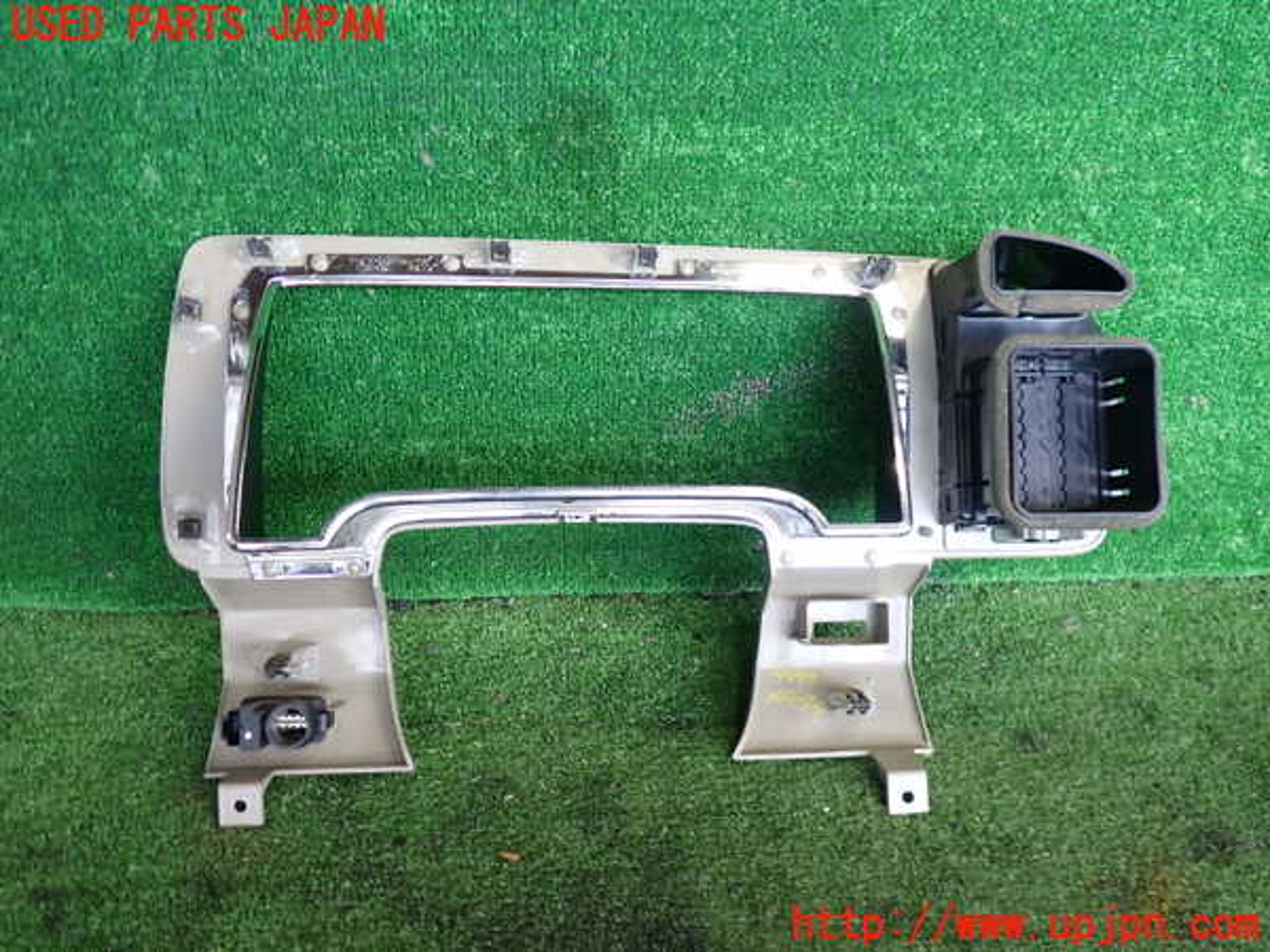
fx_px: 1101
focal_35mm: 30
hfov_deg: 60.0
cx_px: 635
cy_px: 476
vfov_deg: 46.8
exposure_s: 1/60
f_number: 2.3
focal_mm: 5.4
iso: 200
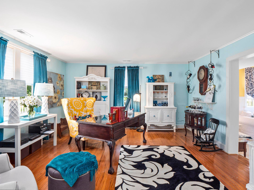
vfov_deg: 71.6
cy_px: 94
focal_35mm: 18
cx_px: 129
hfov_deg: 87.7
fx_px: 132
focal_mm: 8
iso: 320
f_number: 6.3
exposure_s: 1/5
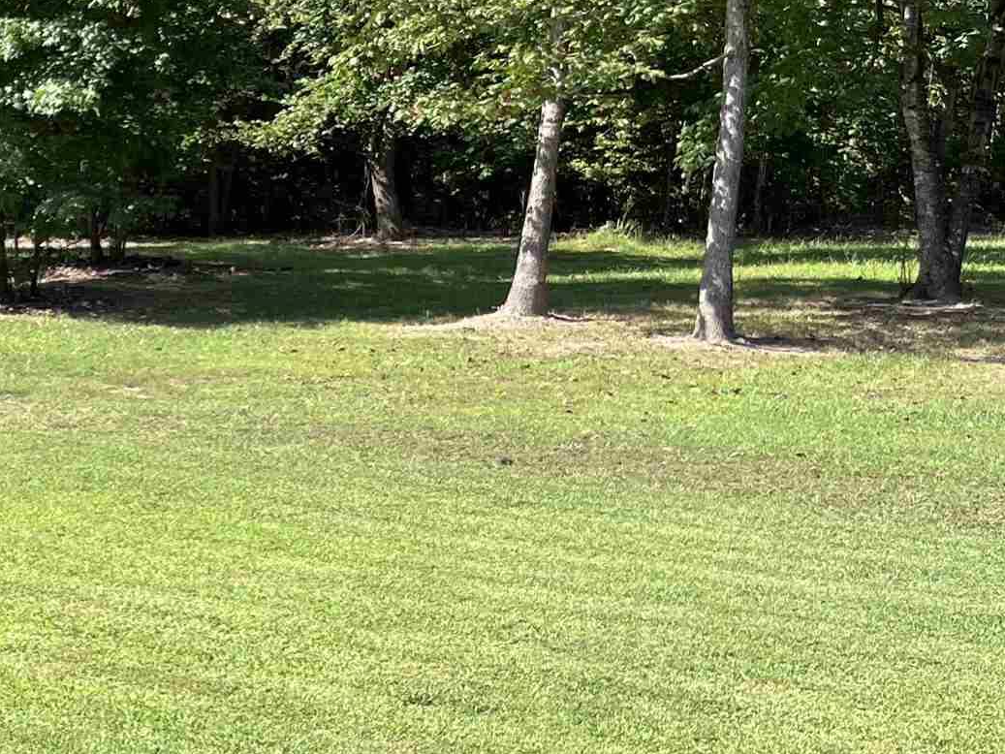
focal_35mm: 77
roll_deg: -0.6
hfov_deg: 21.7
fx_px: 2236
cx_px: -451
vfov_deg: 19.1
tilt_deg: -5.5
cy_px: 384
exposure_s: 1/1163
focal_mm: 5.1
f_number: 1.6
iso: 50
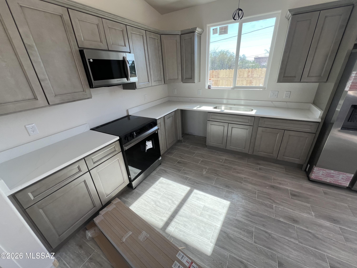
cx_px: 178
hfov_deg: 106.2
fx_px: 134
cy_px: 134
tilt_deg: -23.9
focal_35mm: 13
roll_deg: +4.3
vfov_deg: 89.9
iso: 32
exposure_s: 1/143
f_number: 1.8
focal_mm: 1.57
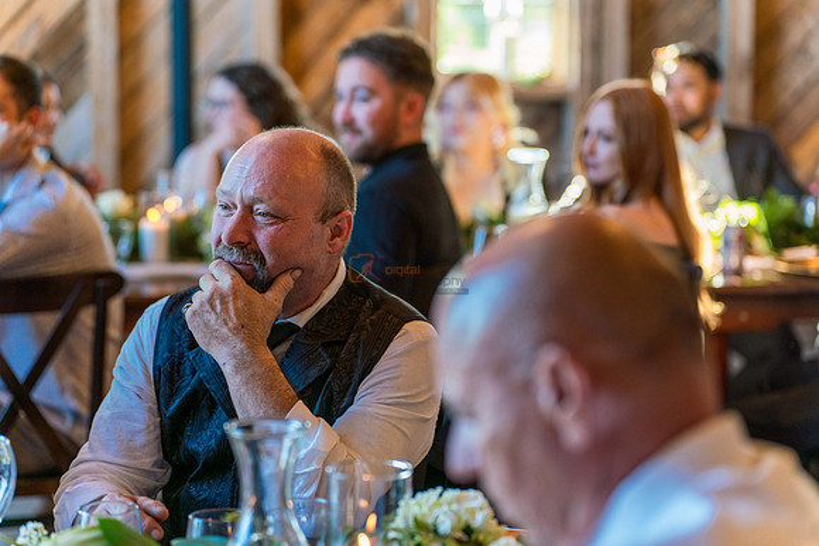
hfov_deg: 21.7
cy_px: 273
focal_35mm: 94
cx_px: 410
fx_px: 2139
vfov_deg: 14.6
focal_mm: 94
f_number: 2.8
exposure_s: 1/320
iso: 1000
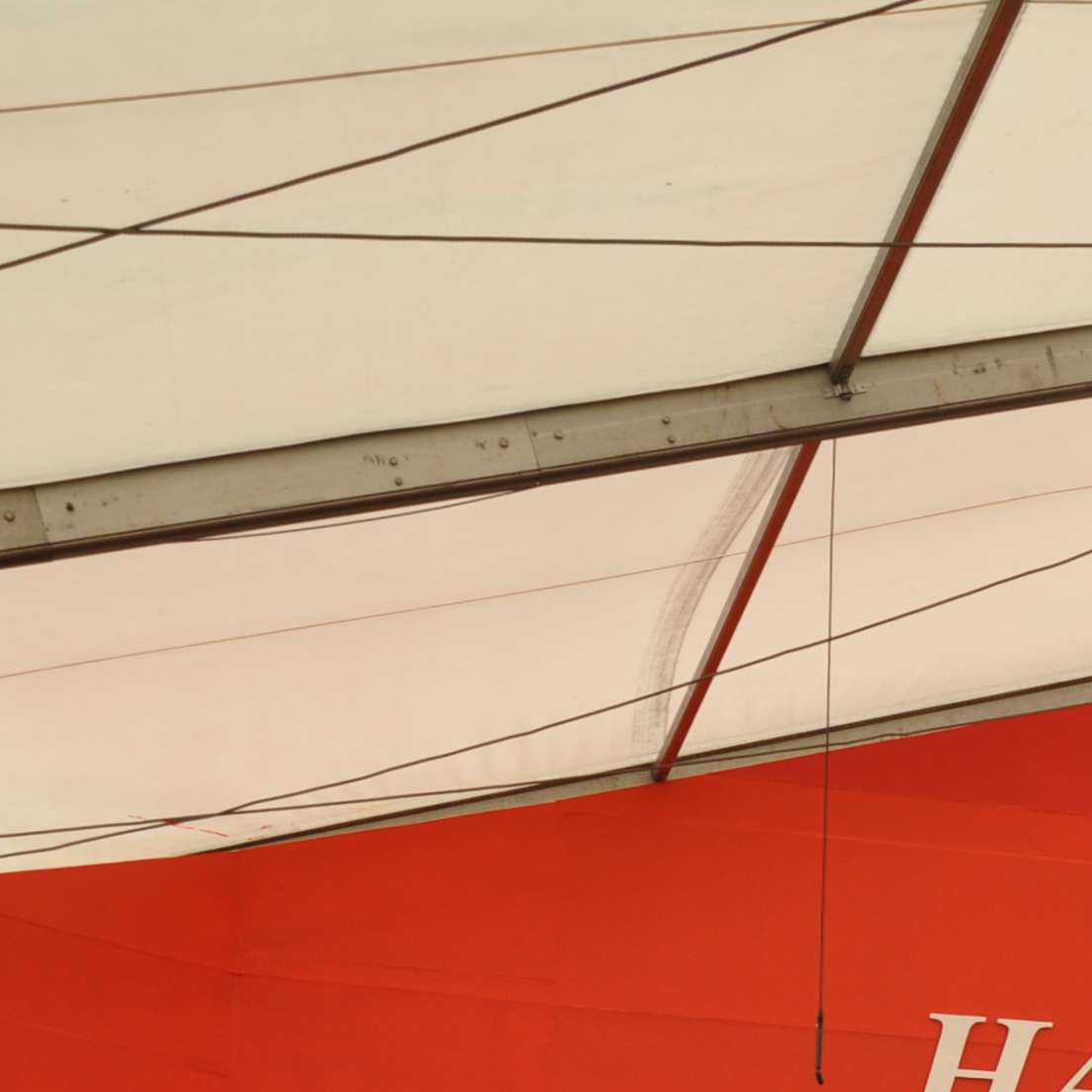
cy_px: 1404
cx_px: 1606
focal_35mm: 89
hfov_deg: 17.6
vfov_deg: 18.2
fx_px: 3176
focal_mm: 18
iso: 200
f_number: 5.6
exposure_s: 1/160
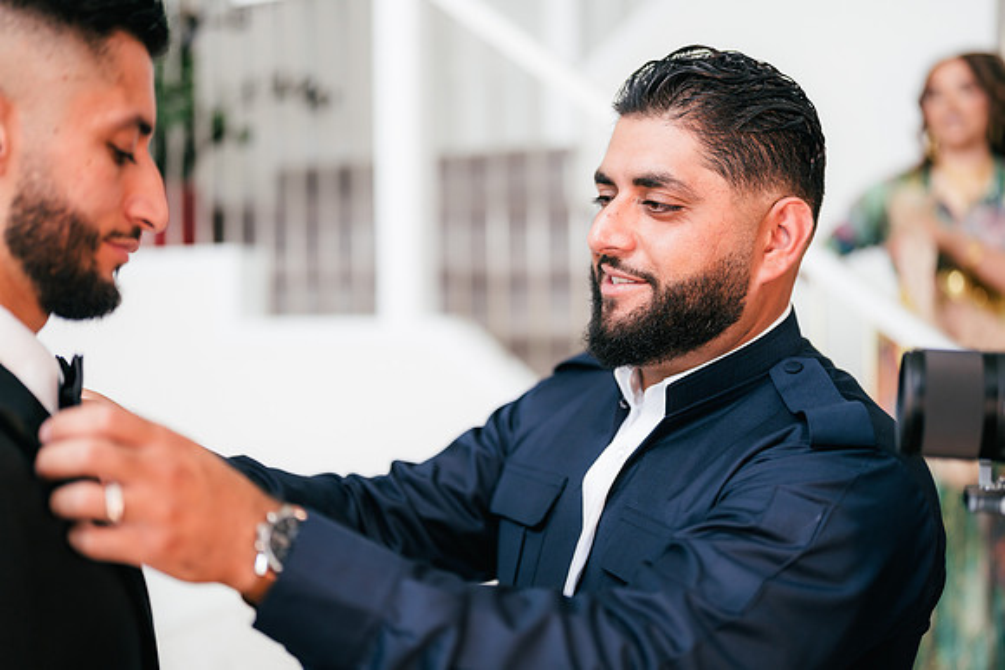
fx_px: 1396
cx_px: 502
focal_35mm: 50
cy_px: 335
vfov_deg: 27.0
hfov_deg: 39.6
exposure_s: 1/250
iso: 200
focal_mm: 50
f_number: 1.4
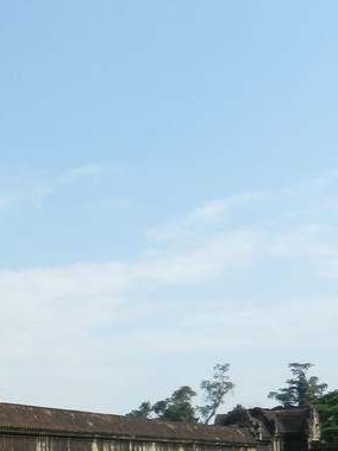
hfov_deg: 20.2
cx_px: -114
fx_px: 860
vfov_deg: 27.9
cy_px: 432
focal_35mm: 66
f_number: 3.5
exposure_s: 1/1250
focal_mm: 4.5
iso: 160
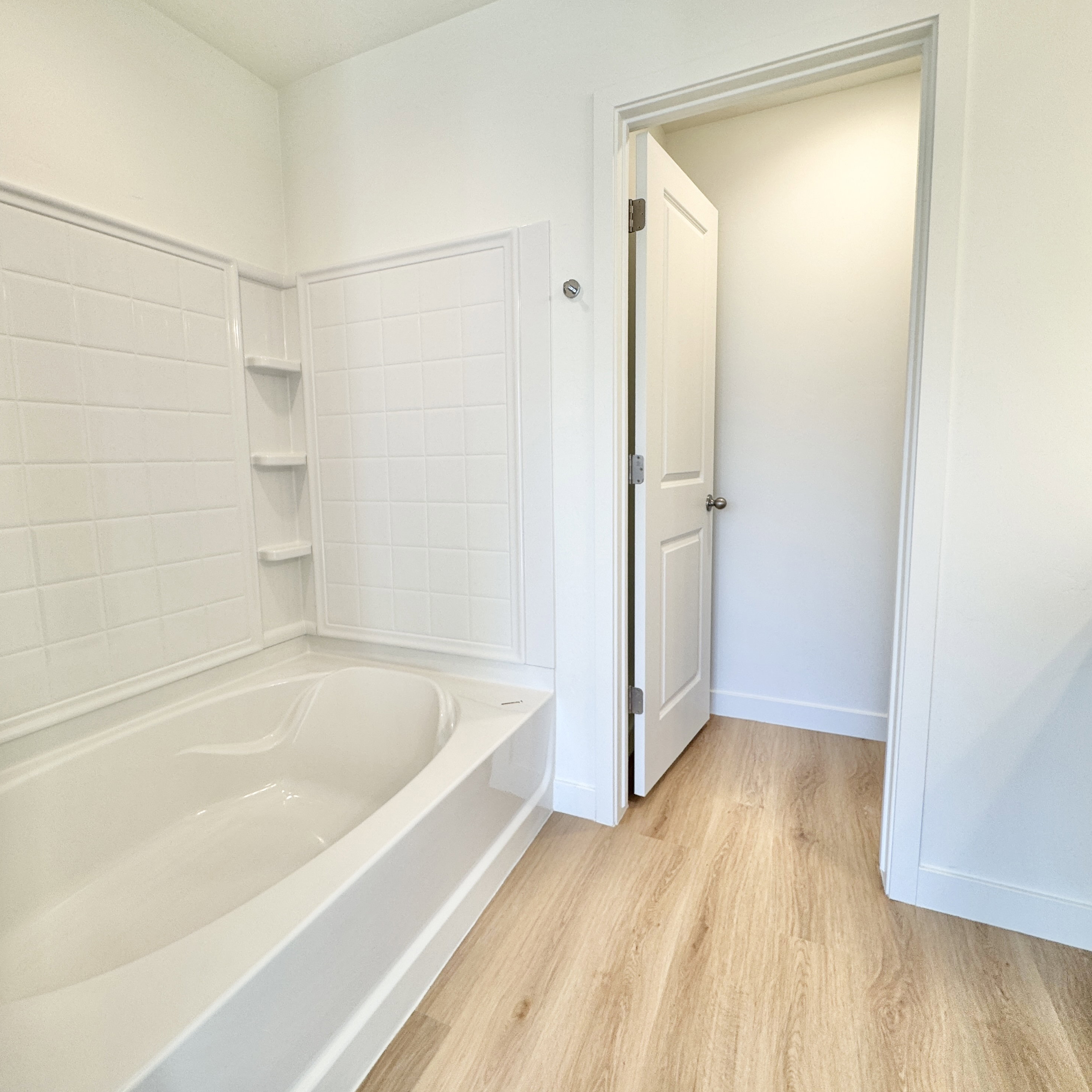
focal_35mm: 17
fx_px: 607
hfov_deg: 83.9
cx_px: 515
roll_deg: +1.3
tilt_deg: -7.1
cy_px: 532
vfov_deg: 84.0
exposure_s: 1/120
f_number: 2.2
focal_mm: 2.22
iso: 80
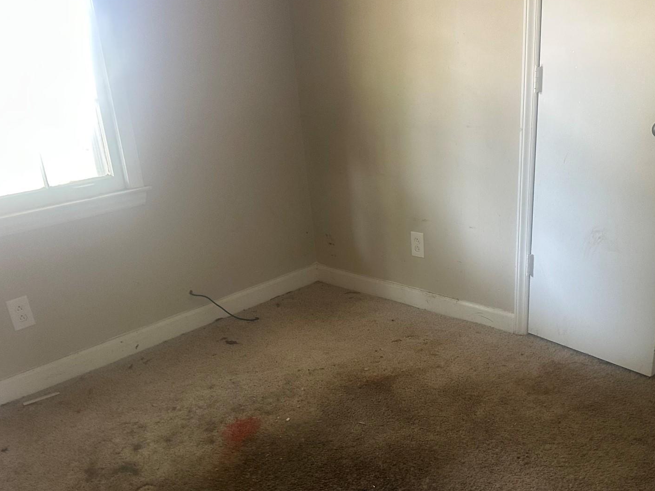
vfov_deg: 40.3
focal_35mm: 35
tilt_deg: -22.9
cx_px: 398
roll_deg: +2.1
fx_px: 662
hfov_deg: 52.2
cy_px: 322
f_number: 1.78
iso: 250
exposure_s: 1/60
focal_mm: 6.86
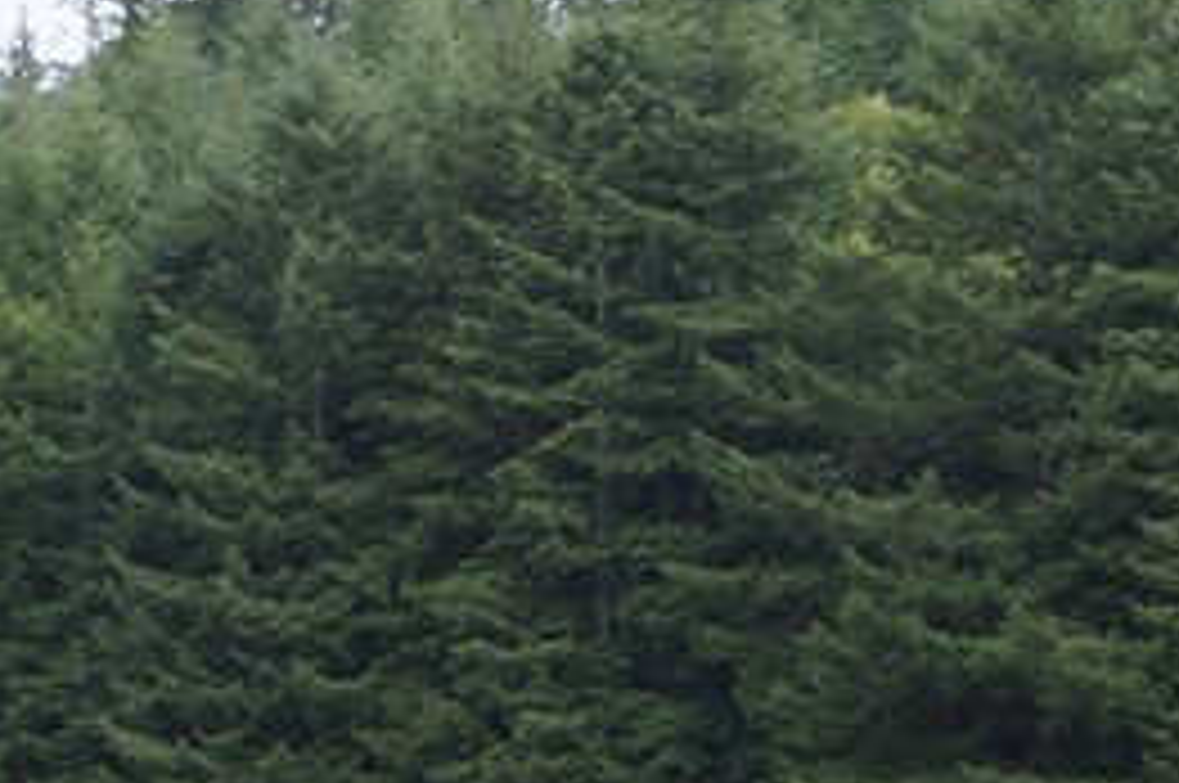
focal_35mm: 174
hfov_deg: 11.7
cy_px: 1197
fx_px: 5691
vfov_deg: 7.7
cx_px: -50
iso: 100
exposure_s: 1/125
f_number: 6.3
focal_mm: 28
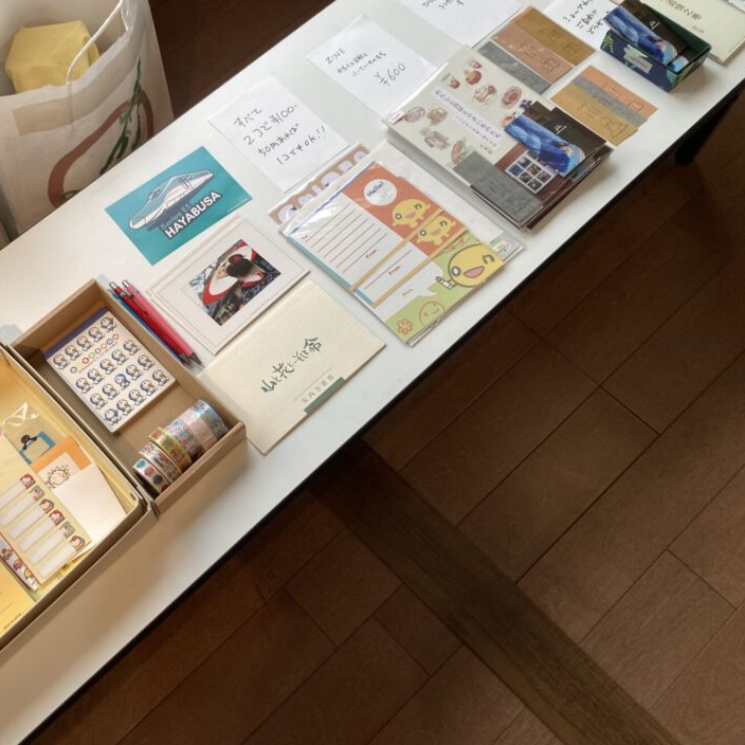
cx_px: 210
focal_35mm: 36
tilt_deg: -63.8
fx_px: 877
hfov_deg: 44.9
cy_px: 347
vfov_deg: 46.0
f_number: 1.8
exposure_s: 1/100
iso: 32
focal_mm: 3.99
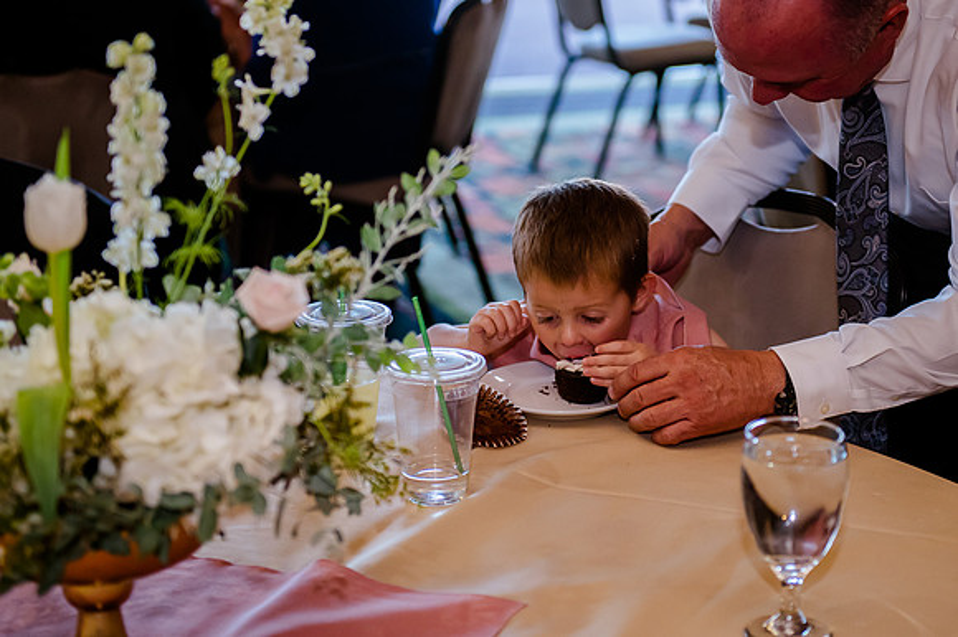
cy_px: 275
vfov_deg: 16.9
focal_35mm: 81
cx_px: 585
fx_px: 2146
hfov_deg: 25.1
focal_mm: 62
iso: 3200
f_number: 2.8
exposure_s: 1/320
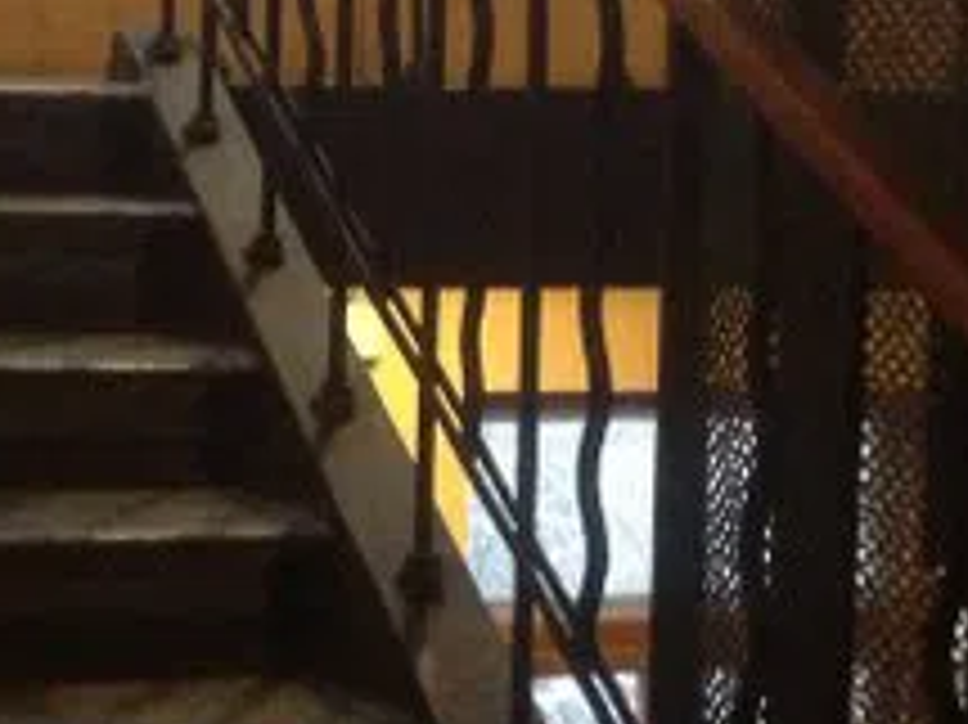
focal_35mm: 104
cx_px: 369
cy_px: 135
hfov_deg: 18.9
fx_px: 2907
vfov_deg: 14.1
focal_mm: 4.28
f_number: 2.4
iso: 800
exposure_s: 1/15
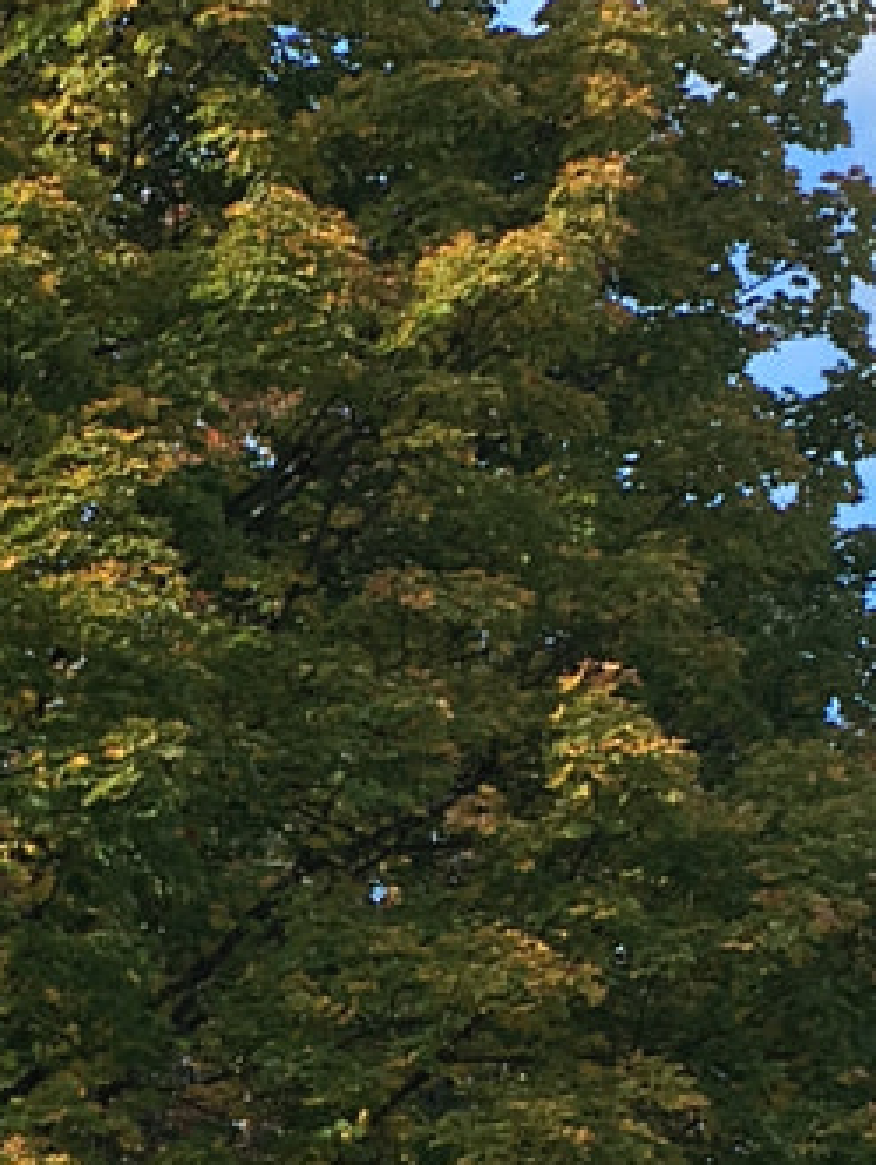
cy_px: 1045
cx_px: -81
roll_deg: -0.2
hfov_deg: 10.5
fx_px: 4715
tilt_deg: +16.1
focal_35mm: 140
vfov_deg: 13.9
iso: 25
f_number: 2.2
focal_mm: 4.15
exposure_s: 1/615
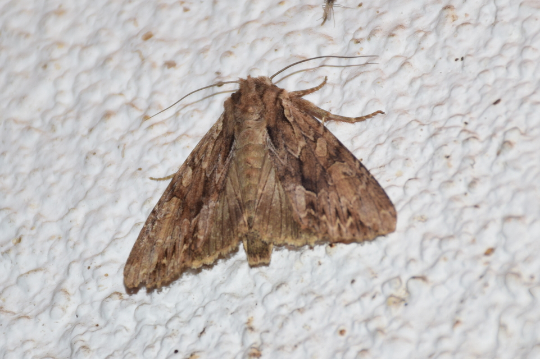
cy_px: 180
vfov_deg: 6.5
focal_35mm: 210
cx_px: 270
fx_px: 3149
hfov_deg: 9.8
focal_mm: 140
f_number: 7.1
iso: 320
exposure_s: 1/60
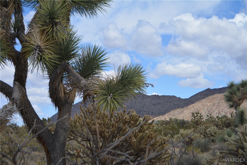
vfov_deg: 16.6
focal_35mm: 82
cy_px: 82
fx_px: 566
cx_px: 124
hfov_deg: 24.6
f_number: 7.1
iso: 400
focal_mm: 55
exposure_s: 1/1600
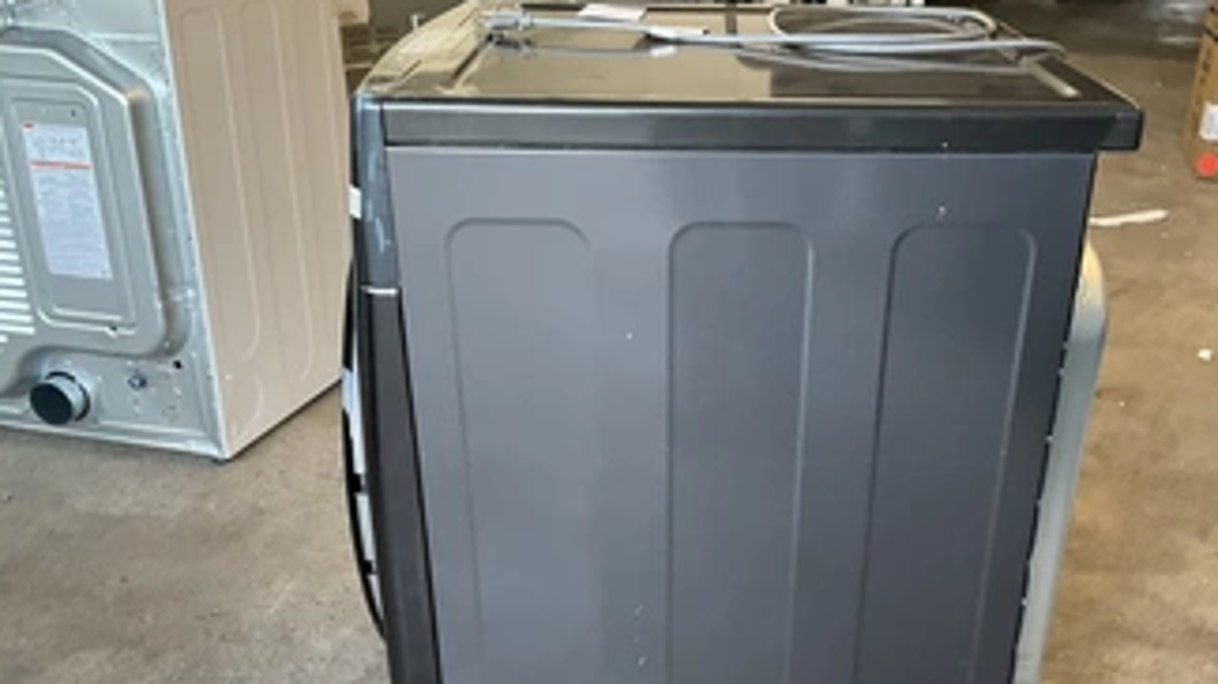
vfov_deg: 30.0
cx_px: 699
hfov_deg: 51.4
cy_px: 492
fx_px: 1259
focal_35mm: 39
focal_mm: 3
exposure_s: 1/60
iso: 200
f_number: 1.8
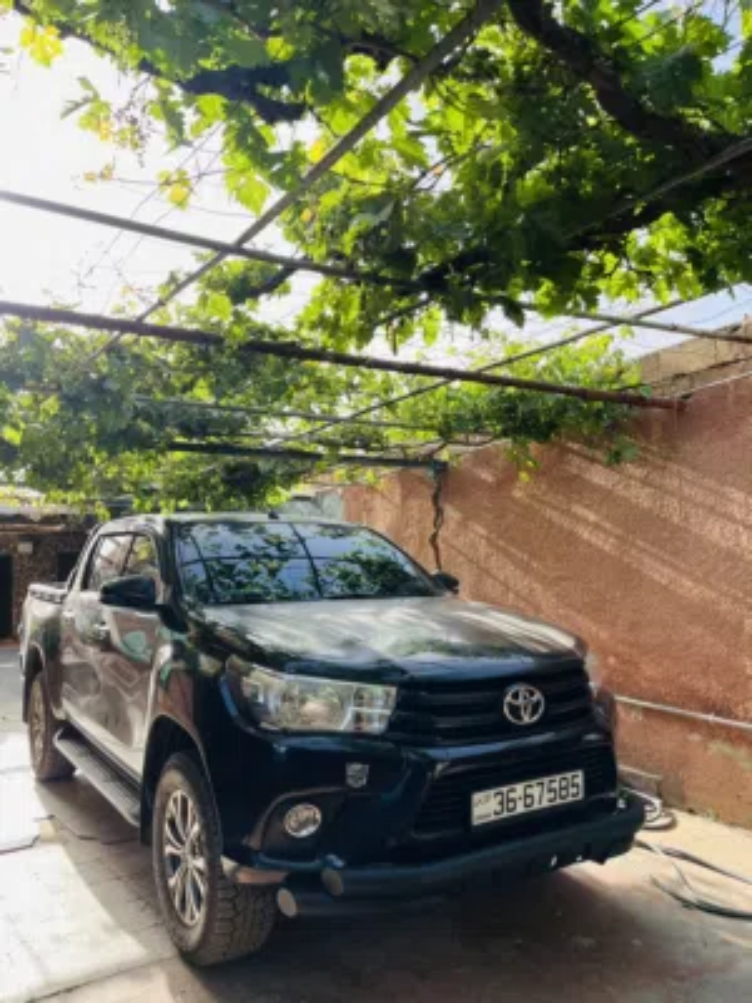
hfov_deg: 53.1
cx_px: 376
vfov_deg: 67.3
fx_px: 753
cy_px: 502
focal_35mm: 26
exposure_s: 1/577
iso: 50
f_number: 1.6
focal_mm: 5.1
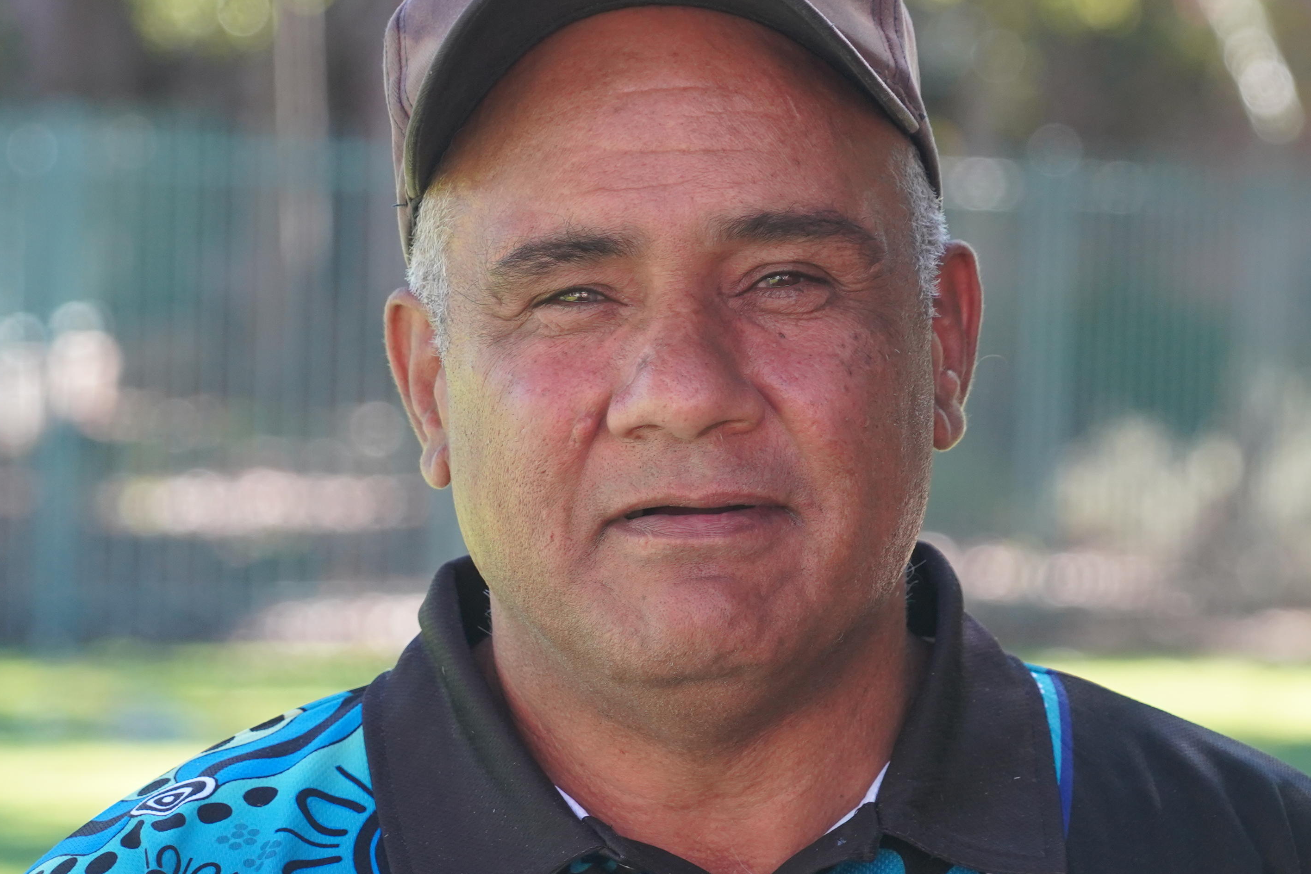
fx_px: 8230
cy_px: 521
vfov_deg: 6.1
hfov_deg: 9.1
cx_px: 679
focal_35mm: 226
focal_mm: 128
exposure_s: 1/160
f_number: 6.3
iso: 1250
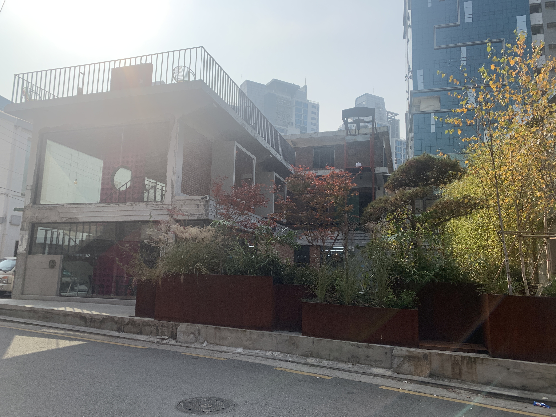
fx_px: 418
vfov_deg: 53.1
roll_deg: -0.1
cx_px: 278
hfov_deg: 67.3
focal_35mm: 26
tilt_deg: +11.1
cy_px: 208
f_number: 1.8
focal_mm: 4.25
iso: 25
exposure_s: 1/1992
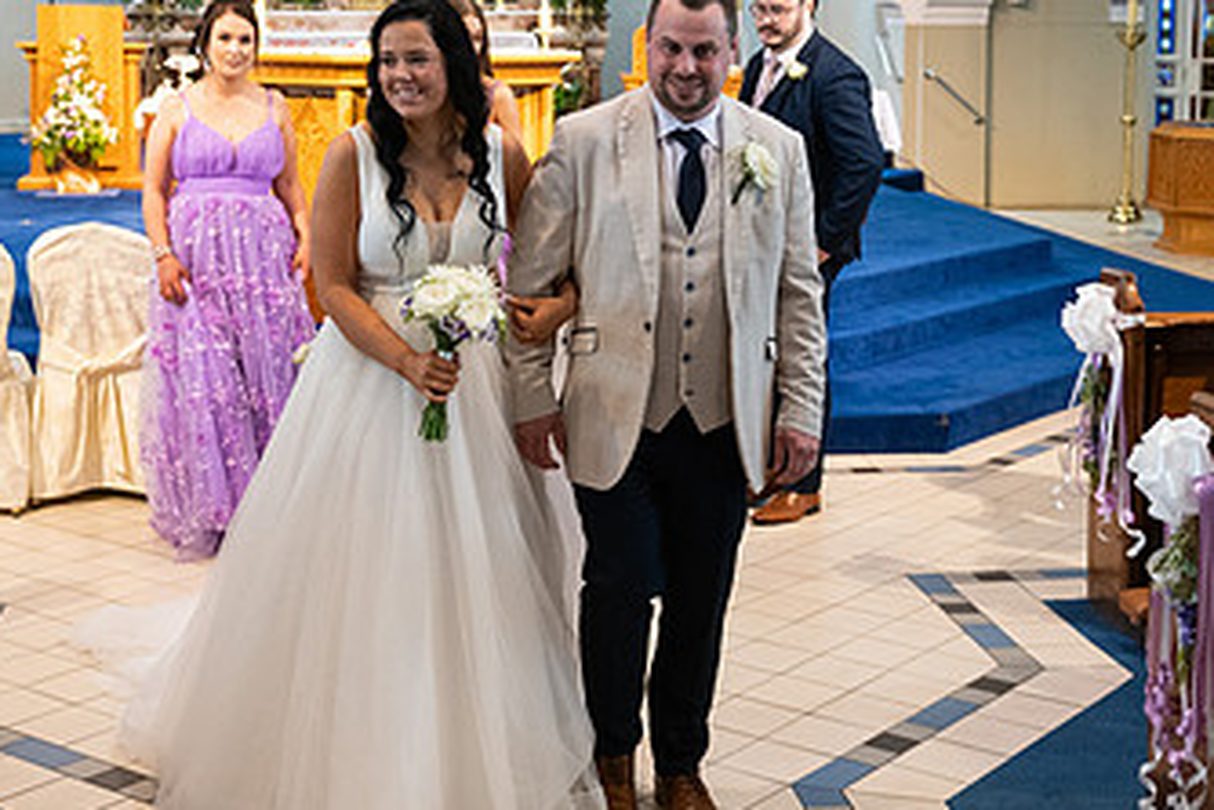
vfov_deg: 22.8
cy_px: 209
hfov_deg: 33.9
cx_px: 603
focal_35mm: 59
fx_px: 1990
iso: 1000
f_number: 3.5
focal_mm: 34
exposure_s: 1/160
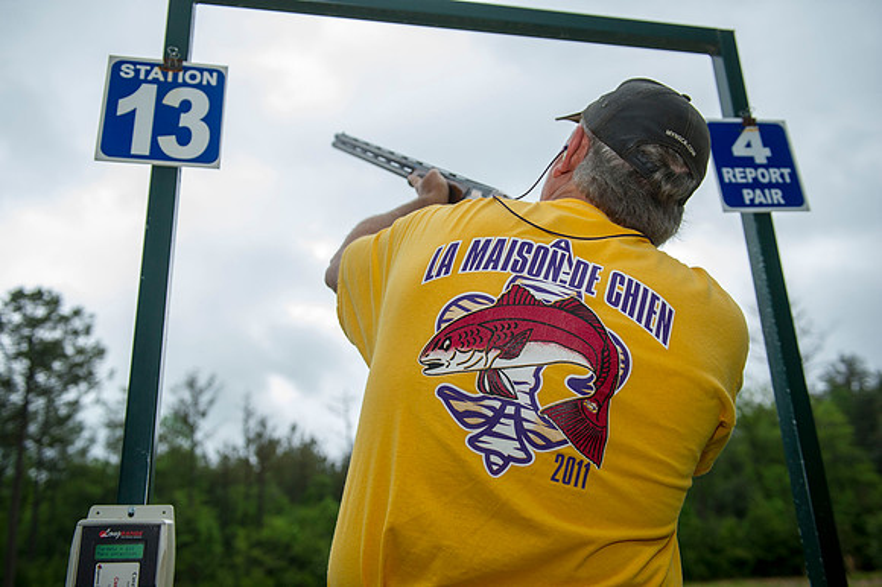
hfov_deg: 58.7
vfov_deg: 41.1
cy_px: 294
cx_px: 441
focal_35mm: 32
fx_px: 784
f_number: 3.5
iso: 640
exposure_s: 1/100
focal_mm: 32
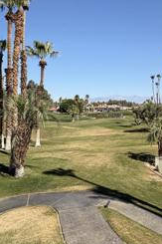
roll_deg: +0.7
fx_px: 257
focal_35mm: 38
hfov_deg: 32.5
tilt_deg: +4.1
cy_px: 95
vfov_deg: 50.3
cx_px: 158
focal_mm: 2.22
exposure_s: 1/2415
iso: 50
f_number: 2.2
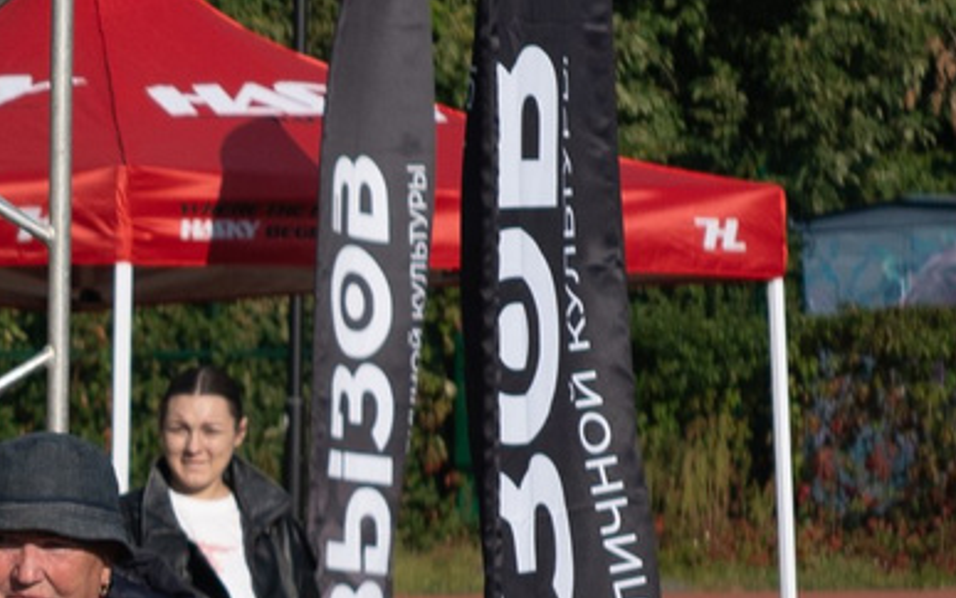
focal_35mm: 236
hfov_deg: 8.1
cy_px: 718
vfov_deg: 5.5
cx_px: -1428
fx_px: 6150
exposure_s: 1/1250
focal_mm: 35
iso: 100
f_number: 4
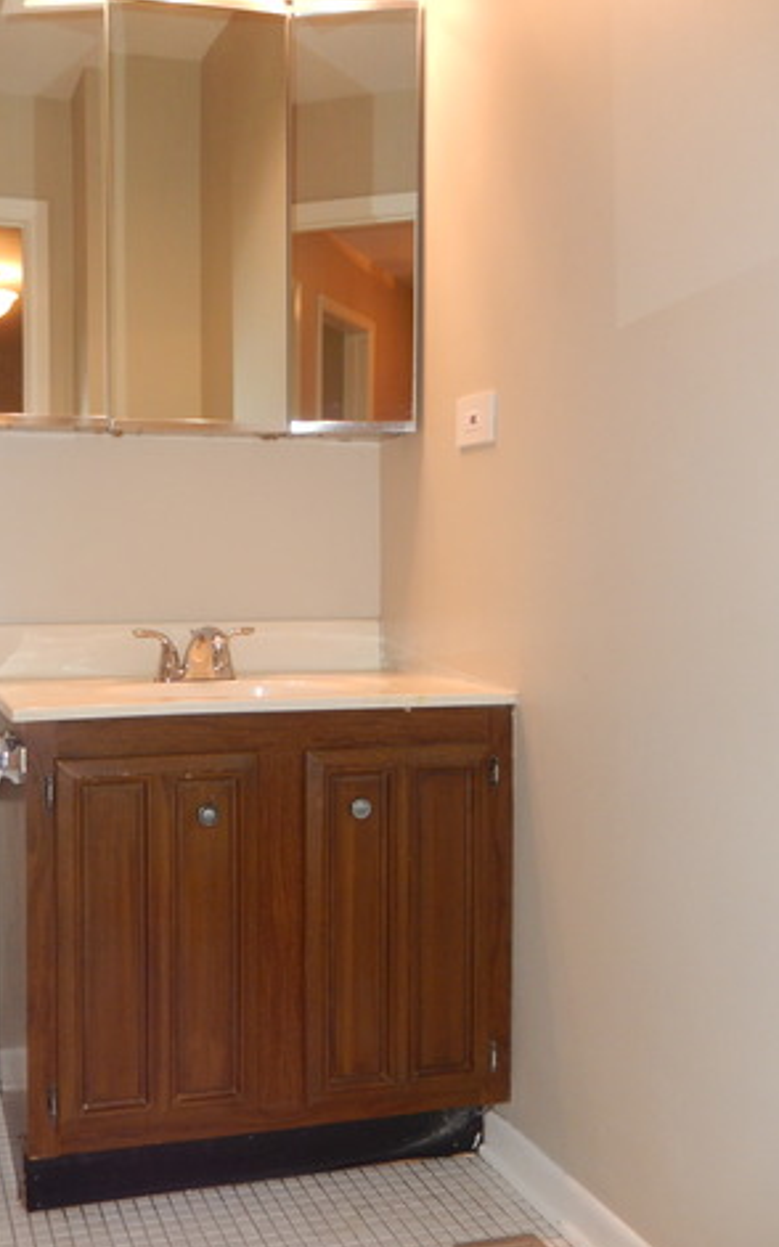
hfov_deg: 34.6
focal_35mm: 36
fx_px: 1224
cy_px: 627
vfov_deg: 54.0
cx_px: 207
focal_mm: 4.5
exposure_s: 1/30
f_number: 3.4
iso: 200
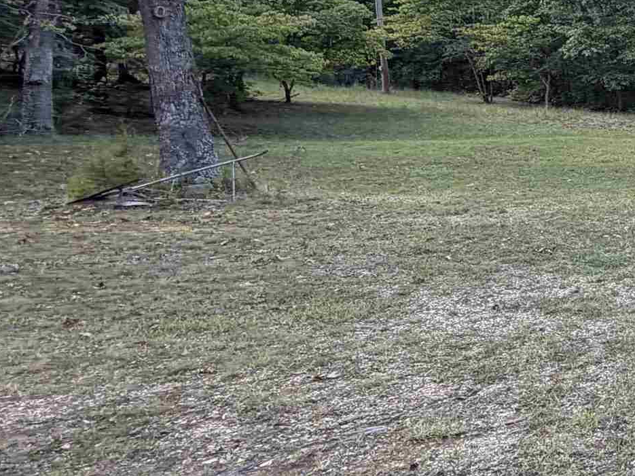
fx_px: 844
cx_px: 964
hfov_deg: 27.5
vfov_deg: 30.4
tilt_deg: -0.8
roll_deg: +4.0
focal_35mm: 46
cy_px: 69
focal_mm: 2.22
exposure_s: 1/220
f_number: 2.2
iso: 64
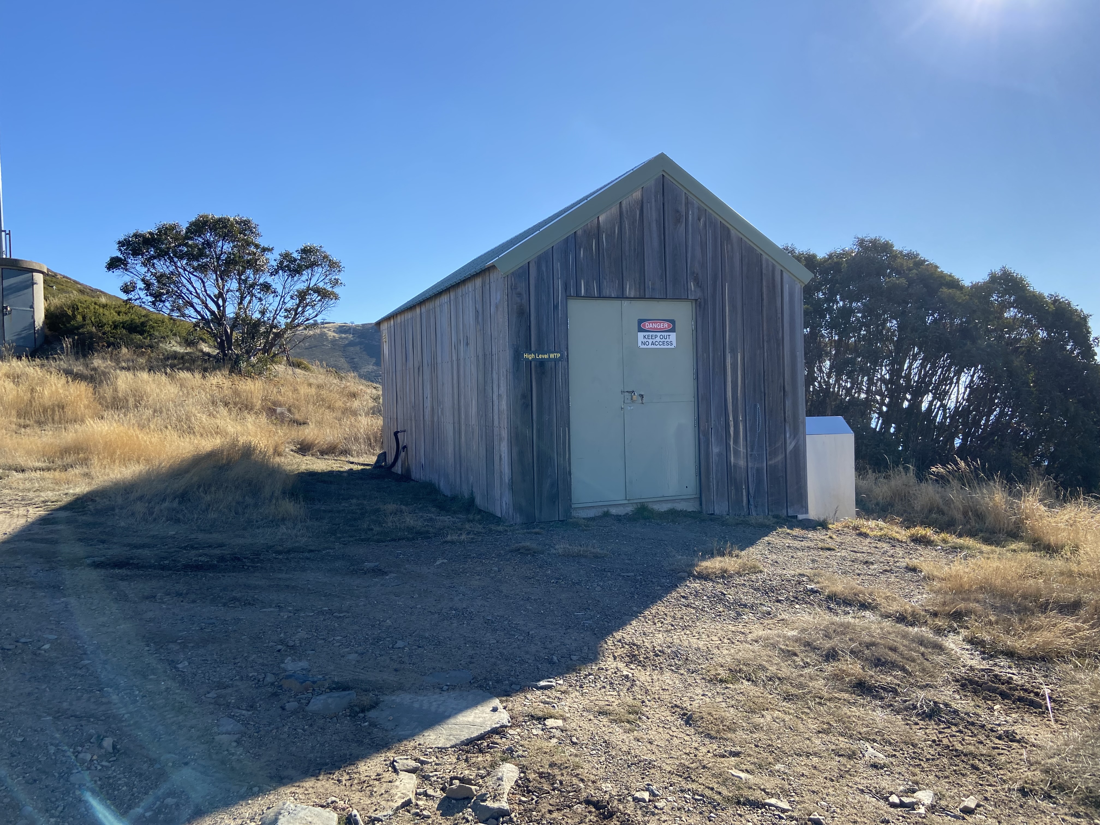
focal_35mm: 26
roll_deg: +1.2
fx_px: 826
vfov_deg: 53.1
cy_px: 412
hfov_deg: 67.3
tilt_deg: +0.0
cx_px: 550
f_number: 1.8
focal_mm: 4.25
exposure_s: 1/2315
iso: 32
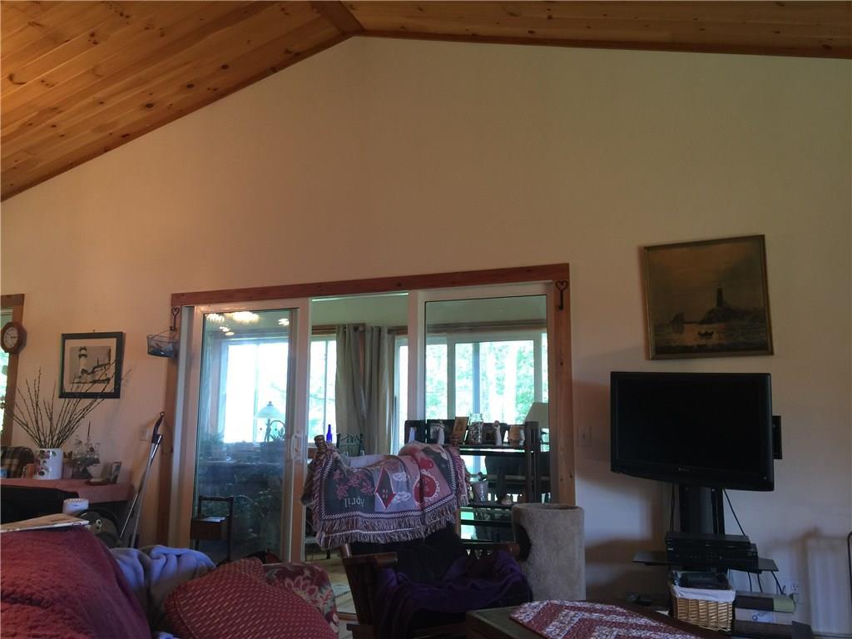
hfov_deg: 61.7
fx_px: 714
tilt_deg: +5.6
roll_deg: -0.7
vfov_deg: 48.2
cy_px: 320
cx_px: 426
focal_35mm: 29
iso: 32
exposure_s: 1/15
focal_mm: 4.15
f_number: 2.2
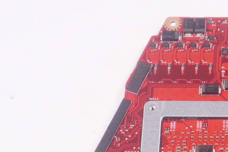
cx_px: 288
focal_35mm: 159
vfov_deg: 8.3
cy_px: 278
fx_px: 1006
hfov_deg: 12.6
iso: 640
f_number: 5
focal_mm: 24
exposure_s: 1/500
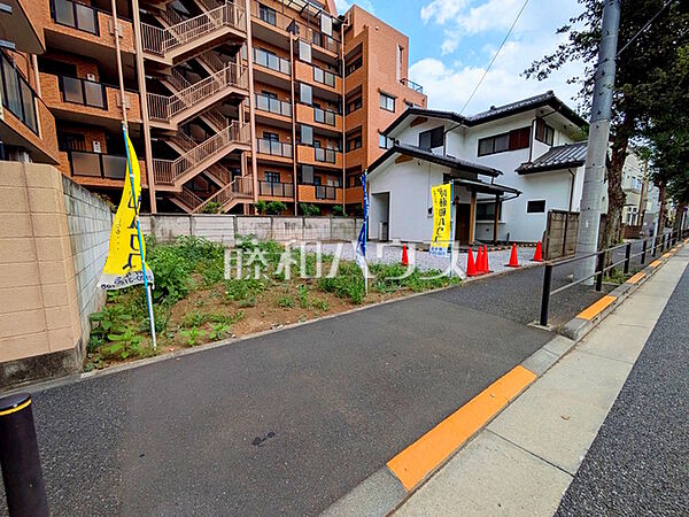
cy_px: 258
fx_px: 279
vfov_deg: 85.7
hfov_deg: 102.1
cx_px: 344
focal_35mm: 14
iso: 47
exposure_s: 1/1188
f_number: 2.2
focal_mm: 1.83
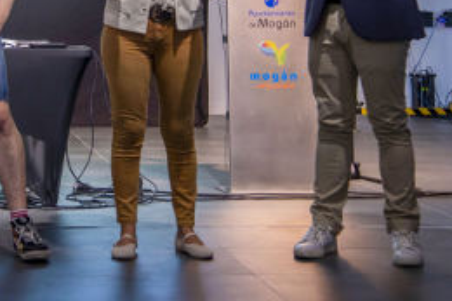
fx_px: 1506
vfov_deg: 11.3
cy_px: -5
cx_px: 36
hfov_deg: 16.8
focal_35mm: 120
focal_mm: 52
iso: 1000
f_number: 4
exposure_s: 1/125
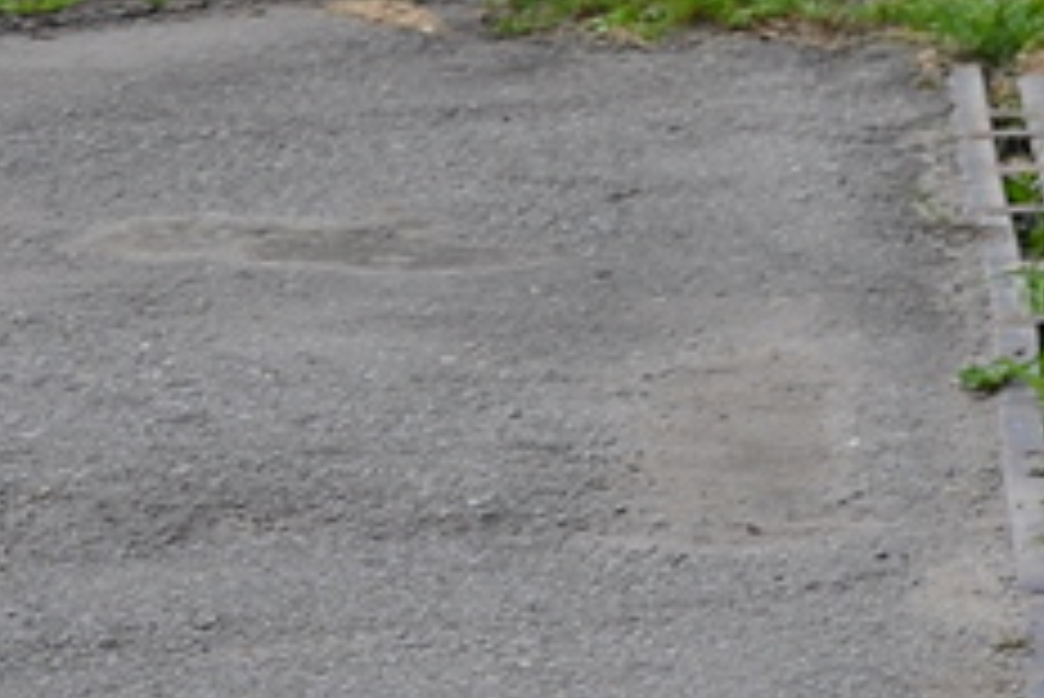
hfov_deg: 6.9
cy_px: -1139
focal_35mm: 277
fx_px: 8038
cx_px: 2804
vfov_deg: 4.8
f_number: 5.6
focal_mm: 34
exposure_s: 1/320
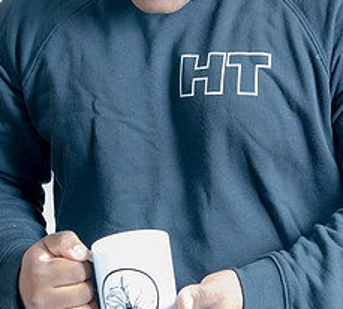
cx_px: 237
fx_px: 1461
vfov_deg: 12.0
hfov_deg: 13.4
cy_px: 99
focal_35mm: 137
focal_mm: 52
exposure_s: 1/125
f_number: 5.6
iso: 2500
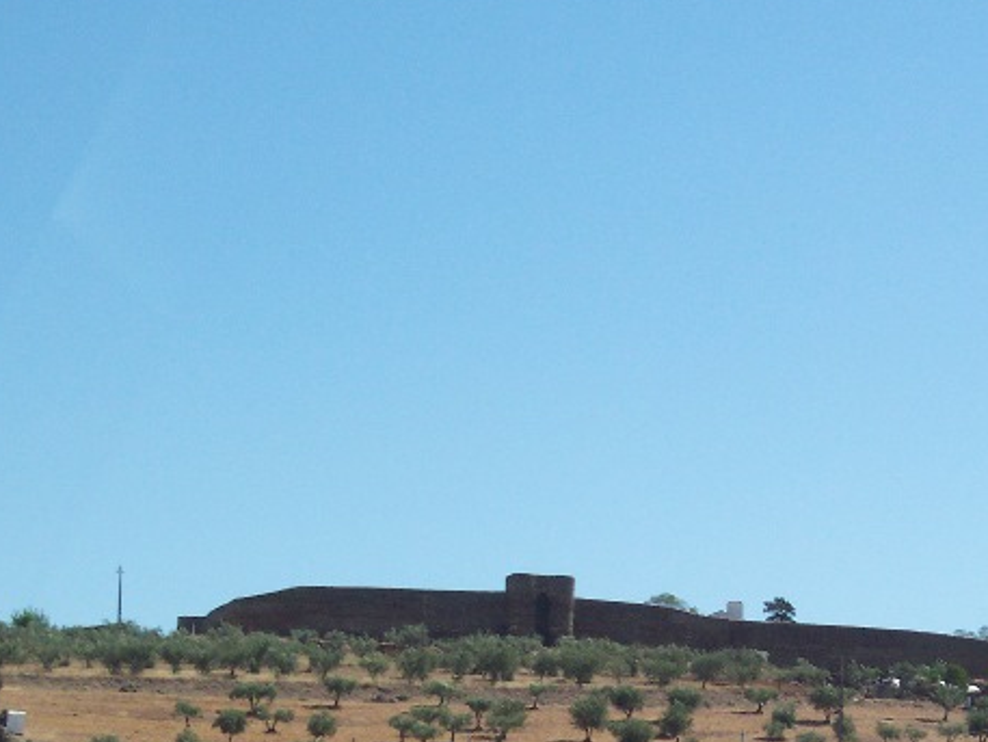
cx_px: 765
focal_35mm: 133
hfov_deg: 14.8
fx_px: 3797
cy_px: 617
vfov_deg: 11.1
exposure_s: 1/350
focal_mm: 16
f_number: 6.7
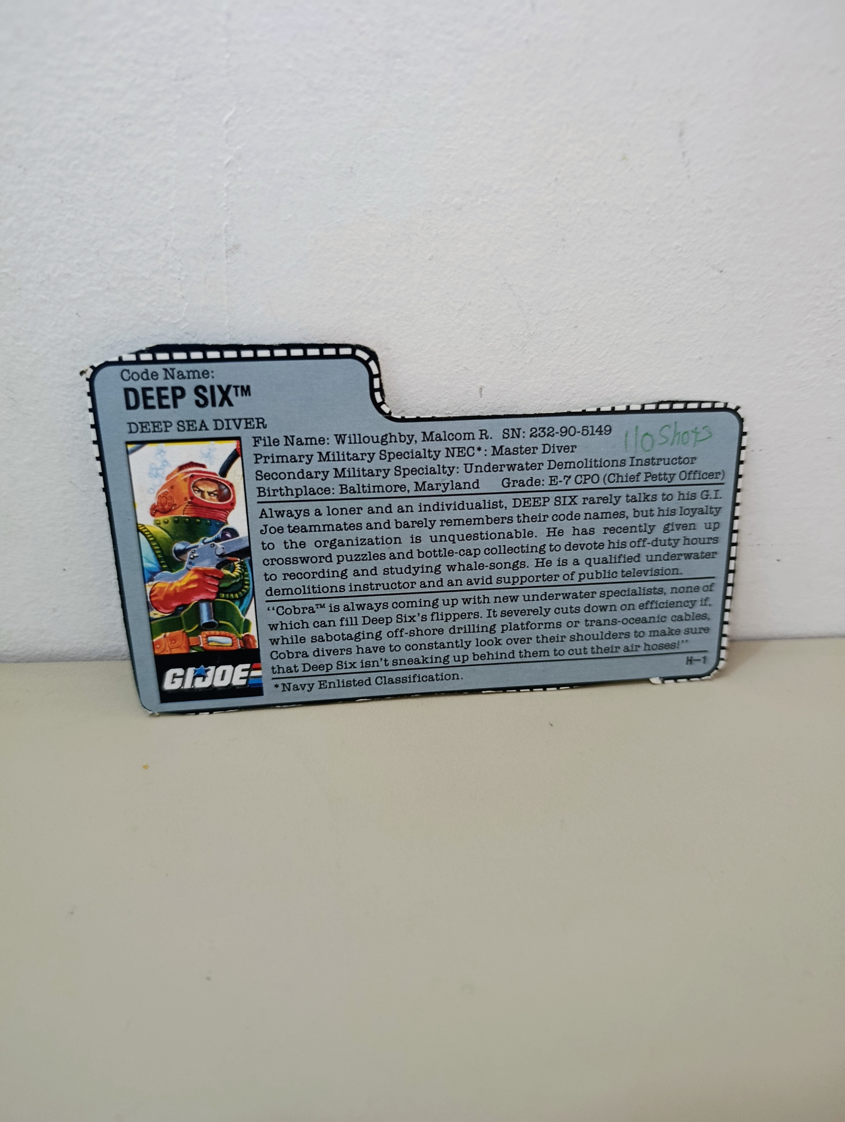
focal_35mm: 23
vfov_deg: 73.8
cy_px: 561
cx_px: 422
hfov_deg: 59.0
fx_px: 747
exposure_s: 1/33.3
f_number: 1.65
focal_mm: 6.11
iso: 1057
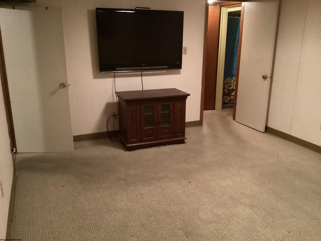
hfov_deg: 58.4
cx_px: 160
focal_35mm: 31
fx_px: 287
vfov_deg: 45.4
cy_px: 120
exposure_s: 1/17
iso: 640
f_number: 2.4
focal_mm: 3.3
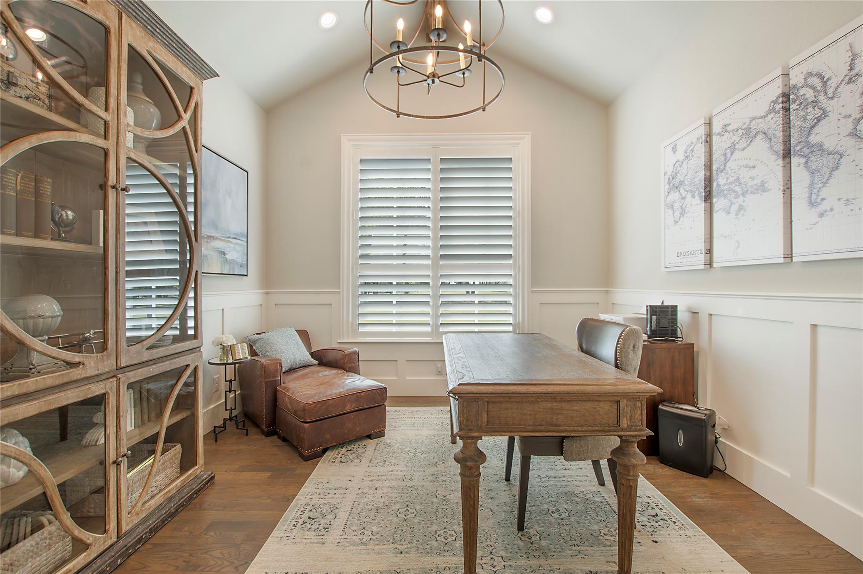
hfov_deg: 100.4
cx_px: 432
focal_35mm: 15
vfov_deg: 77.3
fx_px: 359
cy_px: 287
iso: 100
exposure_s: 1/60
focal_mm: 10
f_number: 7.1
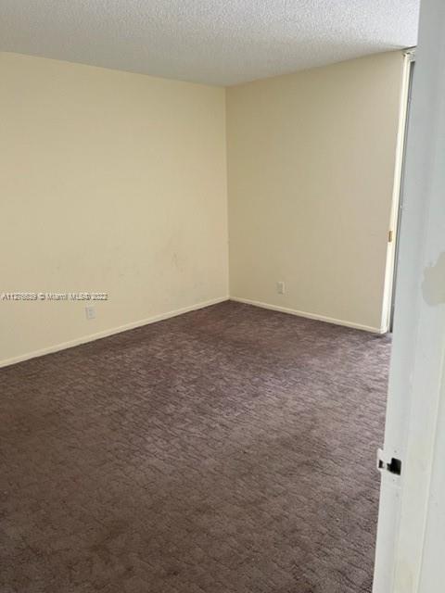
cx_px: 222
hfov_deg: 53.1
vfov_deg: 67.3
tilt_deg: -12.0
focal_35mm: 26
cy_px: 296
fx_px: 446
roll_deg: +2.8
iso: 125
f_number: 1.5
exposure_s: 1/72
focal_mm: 5.7
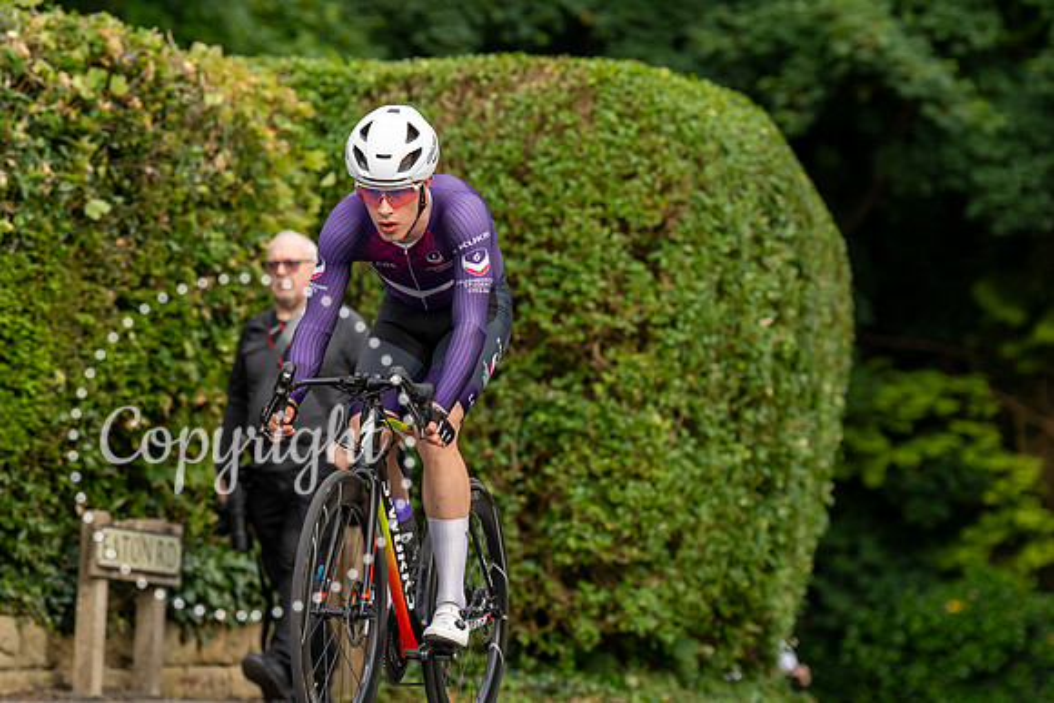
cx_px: 443
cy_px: 225
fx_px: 6241
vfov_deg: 6.4
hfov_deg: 9.7
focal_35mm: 213
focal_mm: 155
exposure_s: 1/800
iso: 400
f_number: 4
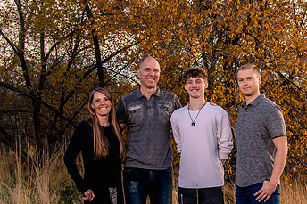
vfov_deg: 25.8
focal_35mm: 52
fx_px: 443
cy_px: 142
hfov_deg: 37.3
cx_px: 229
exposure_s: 1/500
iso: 400
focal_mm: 24
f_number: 4.5
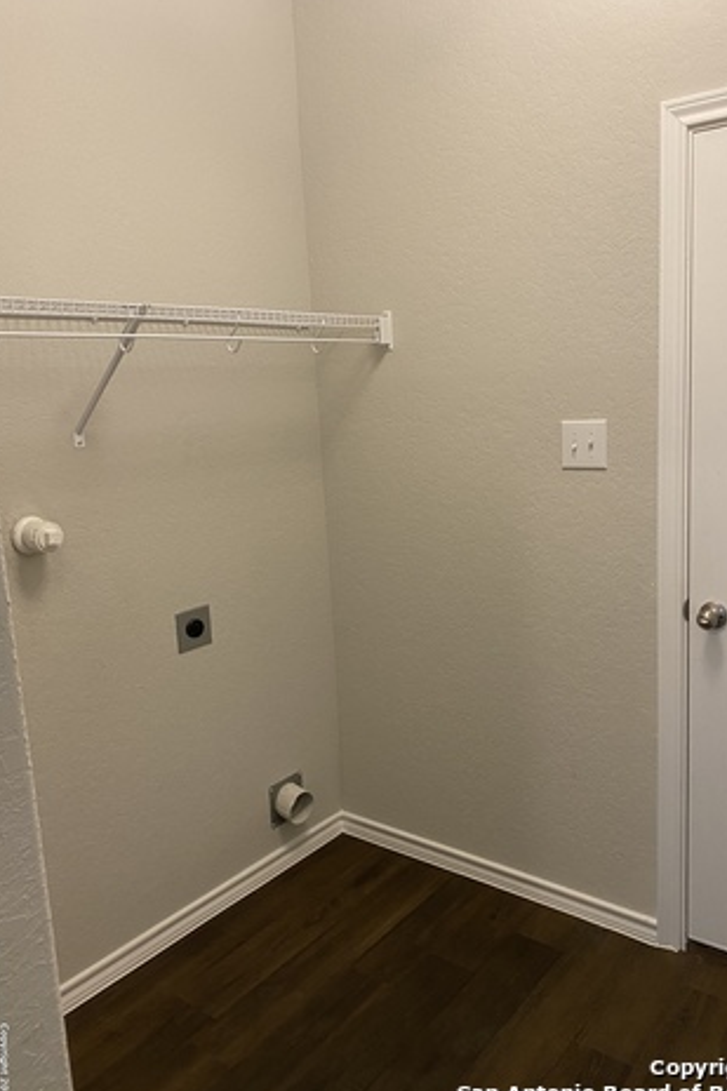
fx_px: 849
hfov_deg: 46.3
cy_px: 543
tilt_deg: -8.8
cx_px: 409
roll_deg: +3.0
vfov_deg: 65.5
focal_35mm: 28
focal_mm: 4.25
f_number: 1.8
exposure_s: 1/60
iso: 200
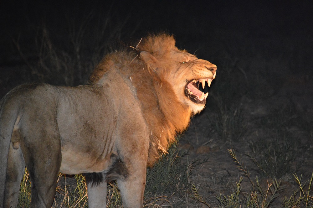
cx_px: 156
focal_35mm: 300
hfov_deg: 6.9
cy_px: 104
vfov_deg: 4.6
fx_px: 2605
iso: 3200
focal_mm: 200
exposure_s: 1/60
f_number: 5
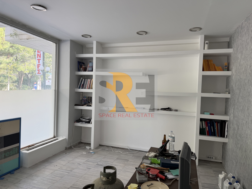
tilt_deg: +0.3
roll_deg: -1.9
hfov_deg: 71.6
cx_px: 126
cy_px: 94
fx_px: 175
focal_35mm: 24
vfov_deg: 56.8
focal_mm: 6.76
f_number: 1.78
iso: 64
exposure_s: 1/131
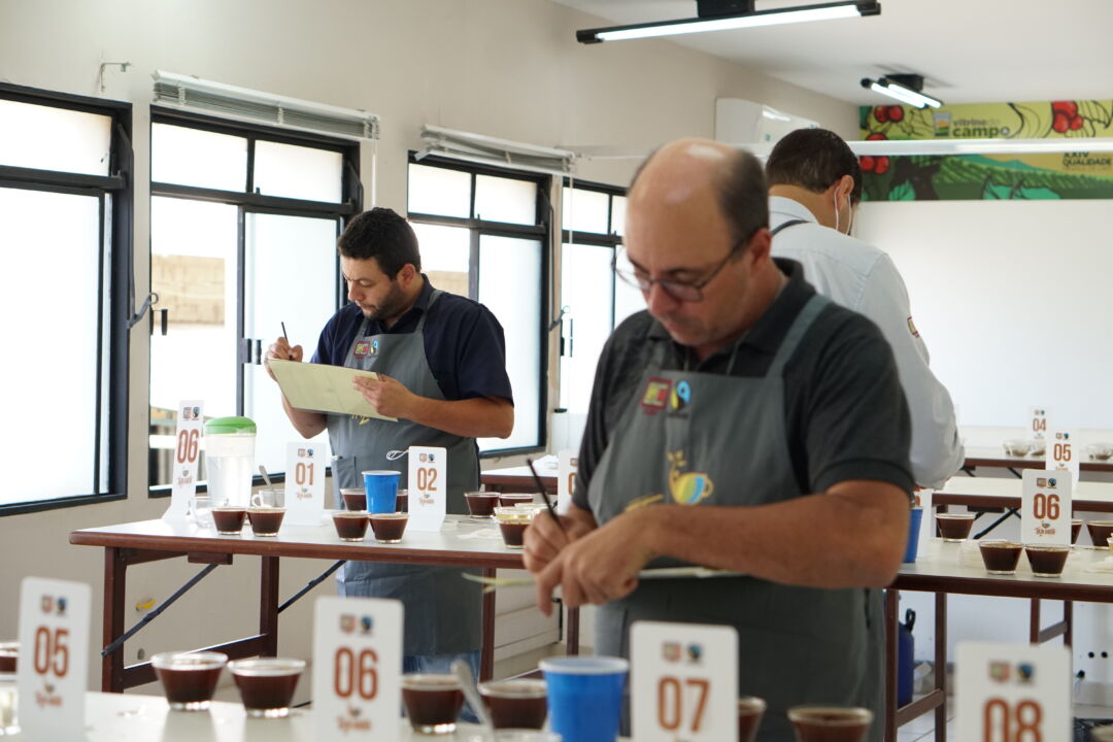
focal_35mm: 75
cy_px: 371
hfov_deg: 27.0
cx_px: 556
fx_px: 2319
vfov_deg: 18.2
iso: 1000
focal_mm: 50
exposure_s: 1/320
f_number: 3.5
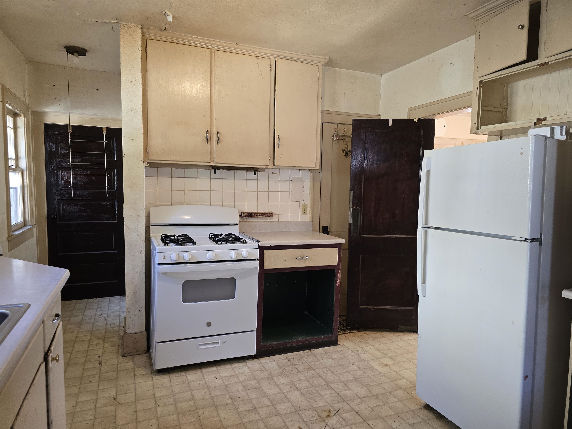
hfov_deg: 73.9
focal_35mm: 23
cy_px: 214
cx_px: 286
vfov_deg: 58.9
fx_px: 380
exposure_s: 1/120
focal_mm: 6.3
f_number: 1.7
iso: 320
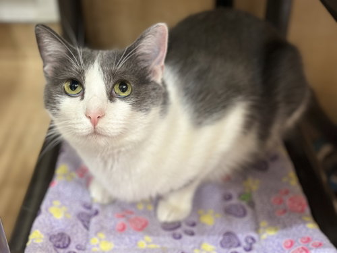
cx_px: 168
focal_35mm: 48
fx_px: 467
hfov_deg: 39.7
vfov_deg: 30.3
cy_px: 126
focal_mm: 6.86
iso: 400
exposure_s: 1/60
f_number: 1.78
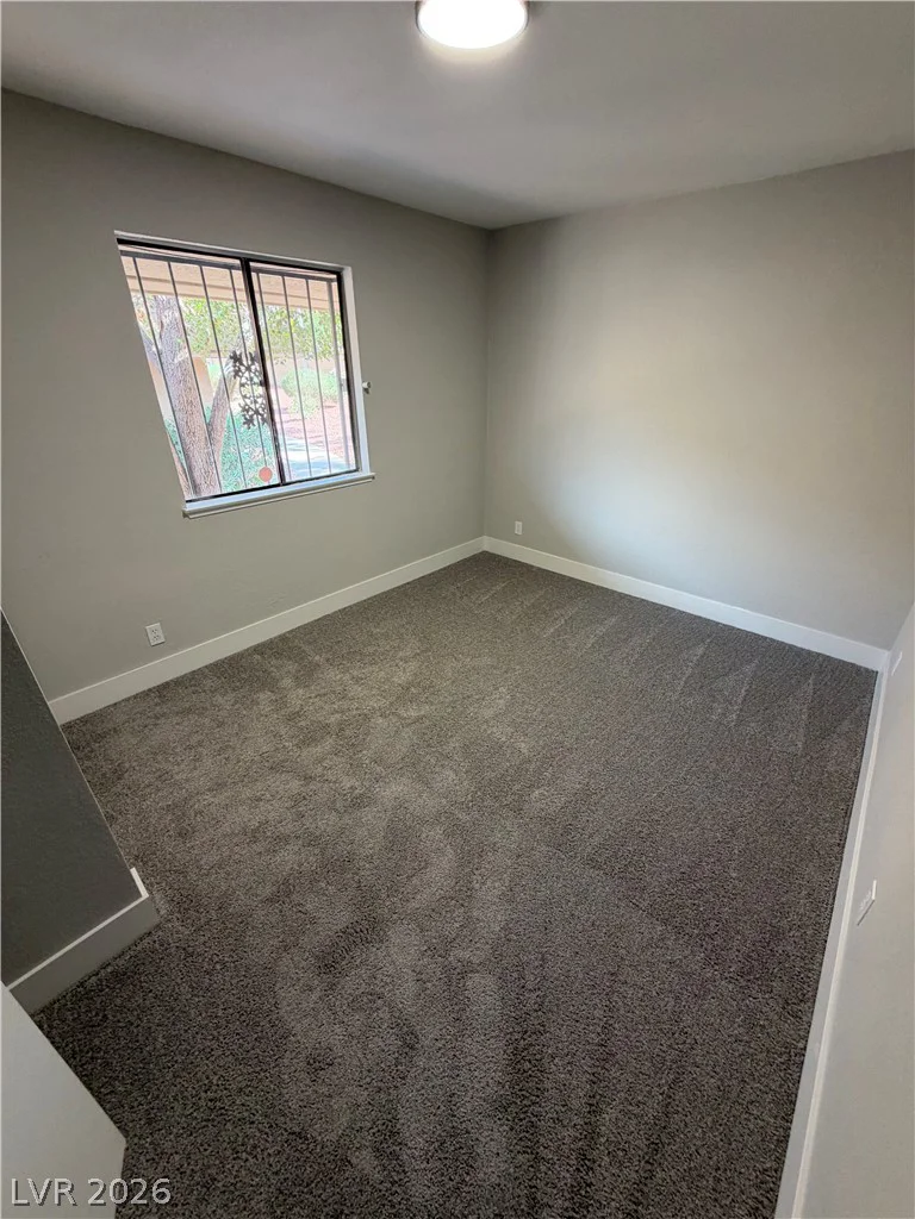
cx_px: 458
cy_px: 610
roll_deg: +0.0
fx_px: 493
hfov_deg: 85.7
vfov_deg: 102.1
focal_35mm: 14
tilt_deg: -27.1
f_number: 2.2
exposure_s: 1/60
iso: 160
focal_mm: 2.22
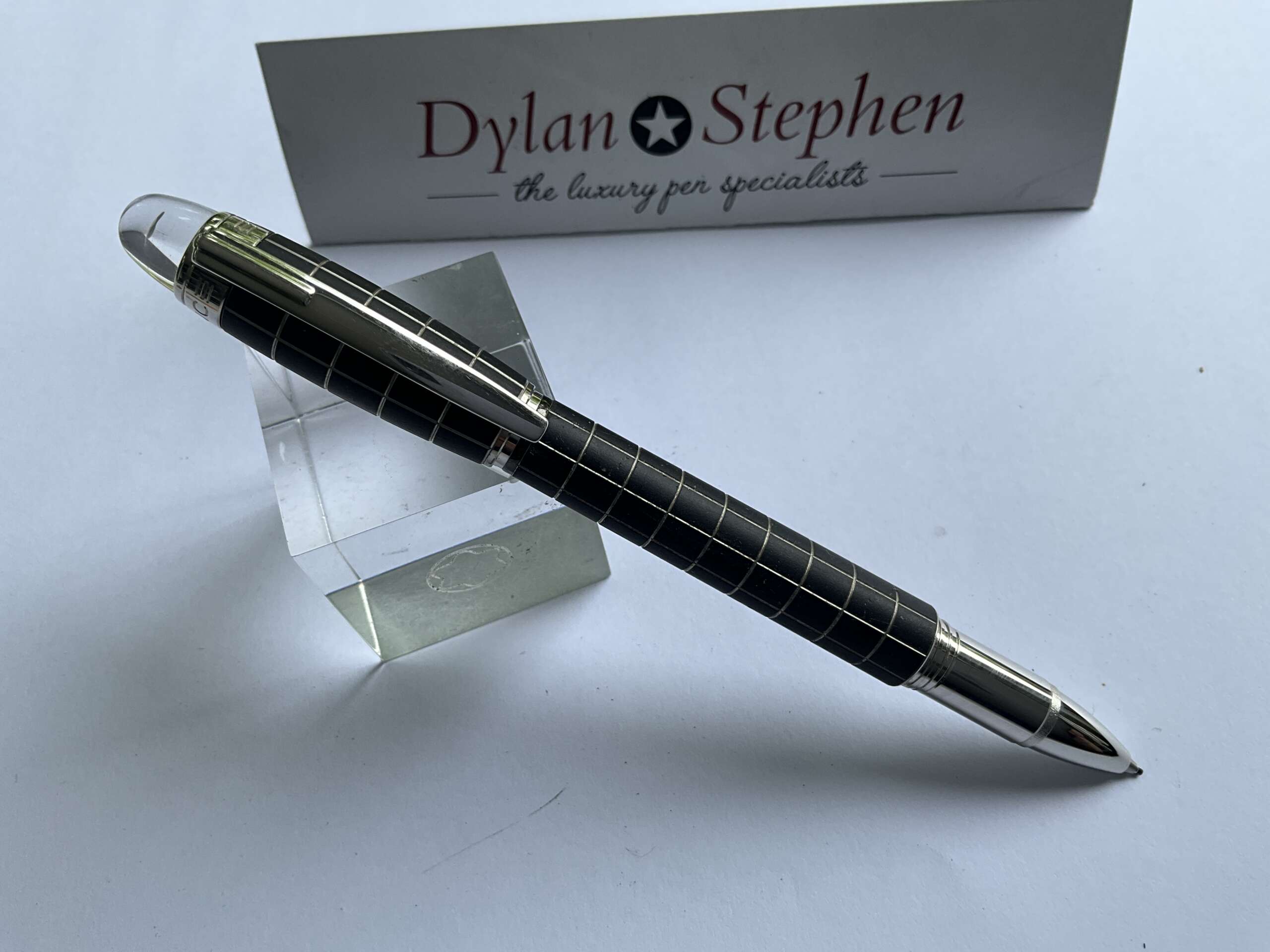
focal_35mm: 29
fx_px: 1064
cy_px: 476
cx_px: 635
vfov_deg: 48.2
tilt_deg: -60.8
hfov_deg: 61.7
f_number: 1.8
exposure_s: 1/378
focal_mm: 3
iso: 25
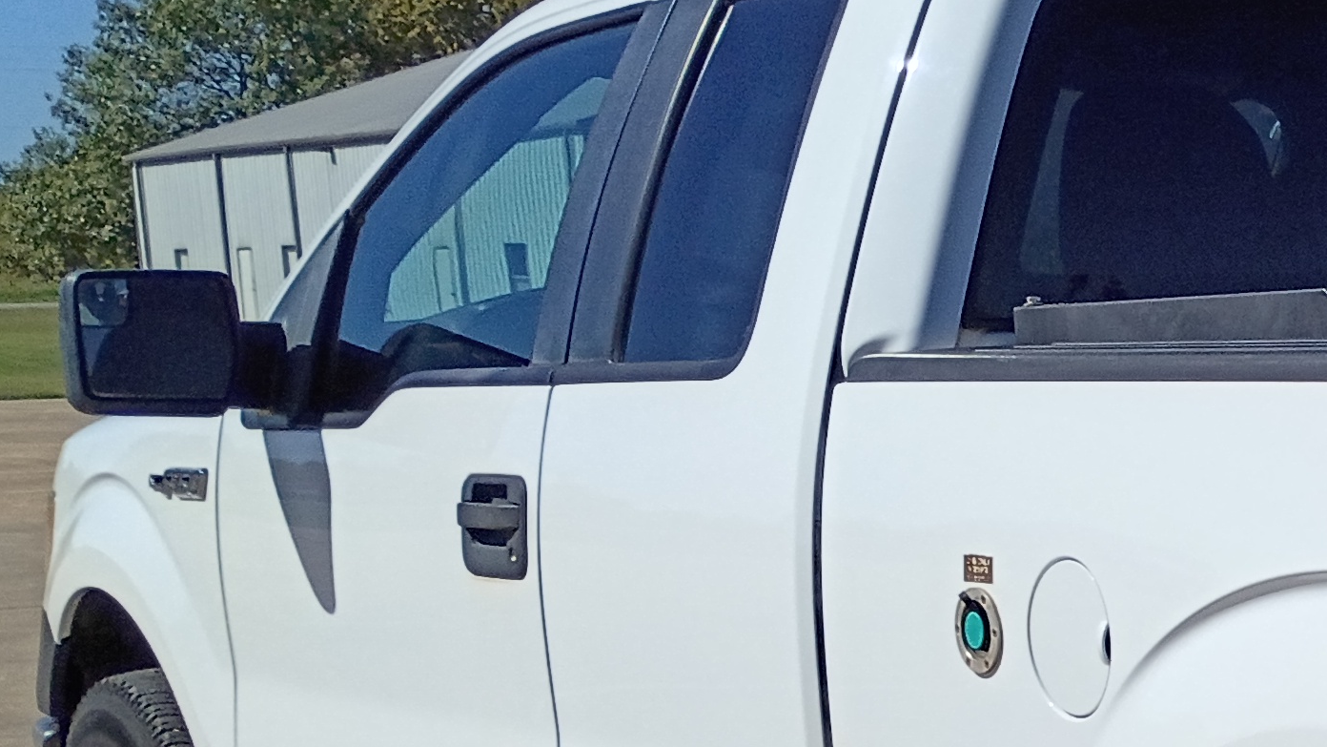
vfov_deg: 12.8
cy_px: 823
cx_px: 1886
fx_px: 3272
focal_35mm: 93
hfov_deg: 20.3
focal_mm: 4.27
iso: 101
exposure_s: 1/2304
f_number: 1.8
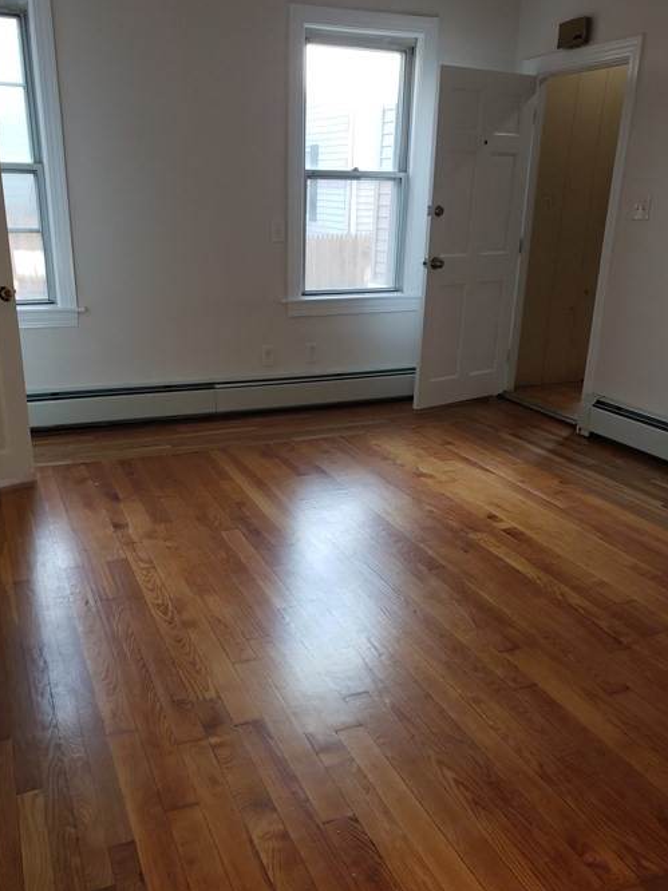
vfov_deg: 60.0
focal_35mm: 30
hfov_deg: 46.7
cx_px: 305
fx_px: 772
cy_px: 467
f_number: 2.4
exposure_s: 1/120
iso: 100
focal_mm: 4.3
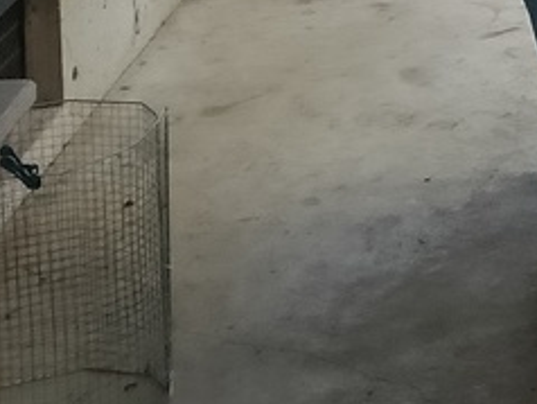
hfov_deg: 12.4
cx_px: 1153
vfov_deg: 9.8
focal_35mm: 136
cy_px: -524
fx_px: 2112
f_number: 1.8
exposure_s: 1/33.3
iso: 400
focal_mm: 3.98
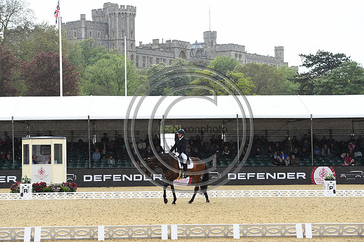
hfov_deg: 20.4
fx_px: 1010
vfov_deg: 13.7
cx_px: 182
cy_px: 121
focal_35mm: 100
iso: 400
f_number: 5
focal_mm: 100
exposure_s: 1/1250
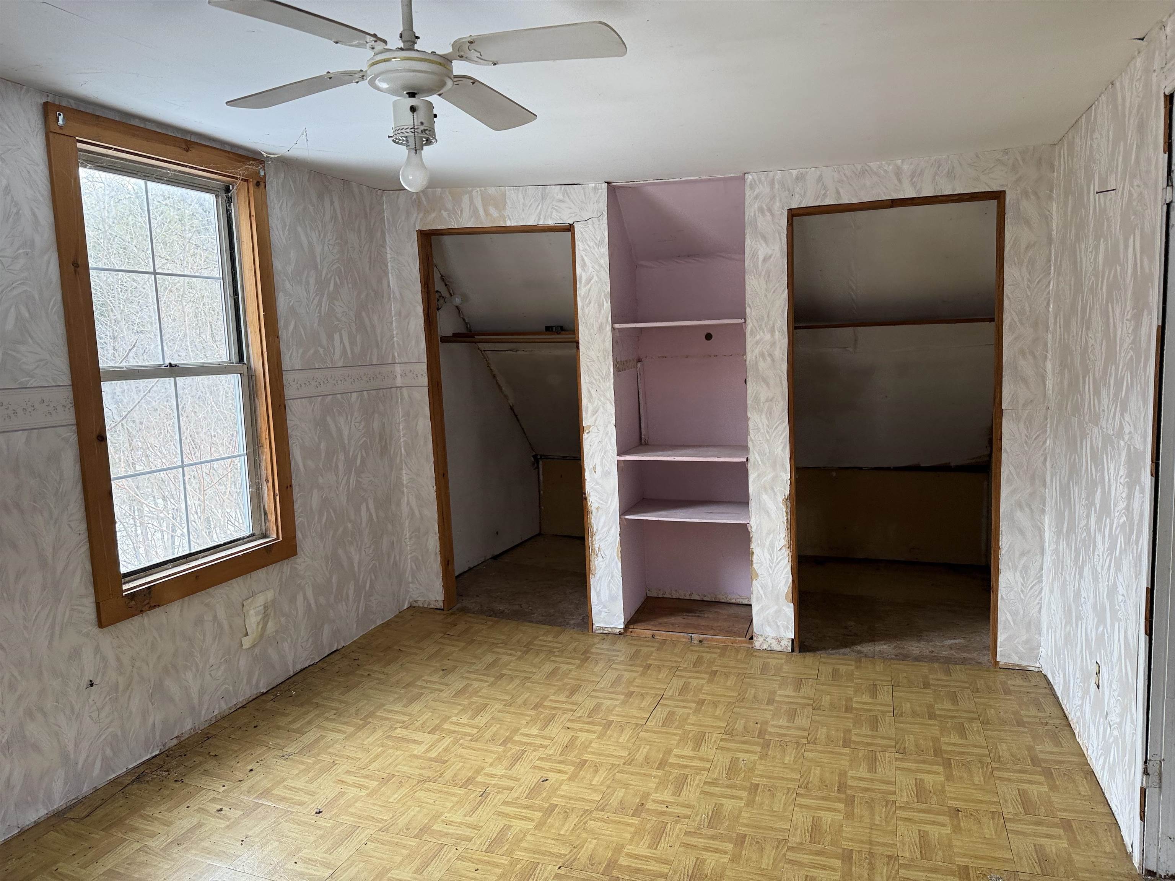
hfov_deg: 71.6
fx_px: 815
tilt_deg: -5.4
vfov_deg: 56.8
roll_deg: +1.1
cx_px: 588
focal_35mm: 24
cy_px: 440
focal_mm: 6.76
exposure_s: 1/121
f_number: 1.78
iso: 160
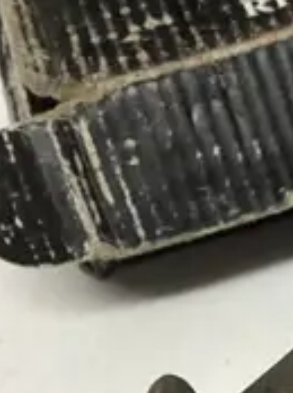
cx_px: 584
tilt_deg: -59.8
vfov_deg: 11.6
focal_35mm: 165
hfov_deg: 8.5
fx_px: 1867
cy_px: 526
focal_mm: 3.99
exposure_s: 1/50
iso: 50
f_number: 1.8
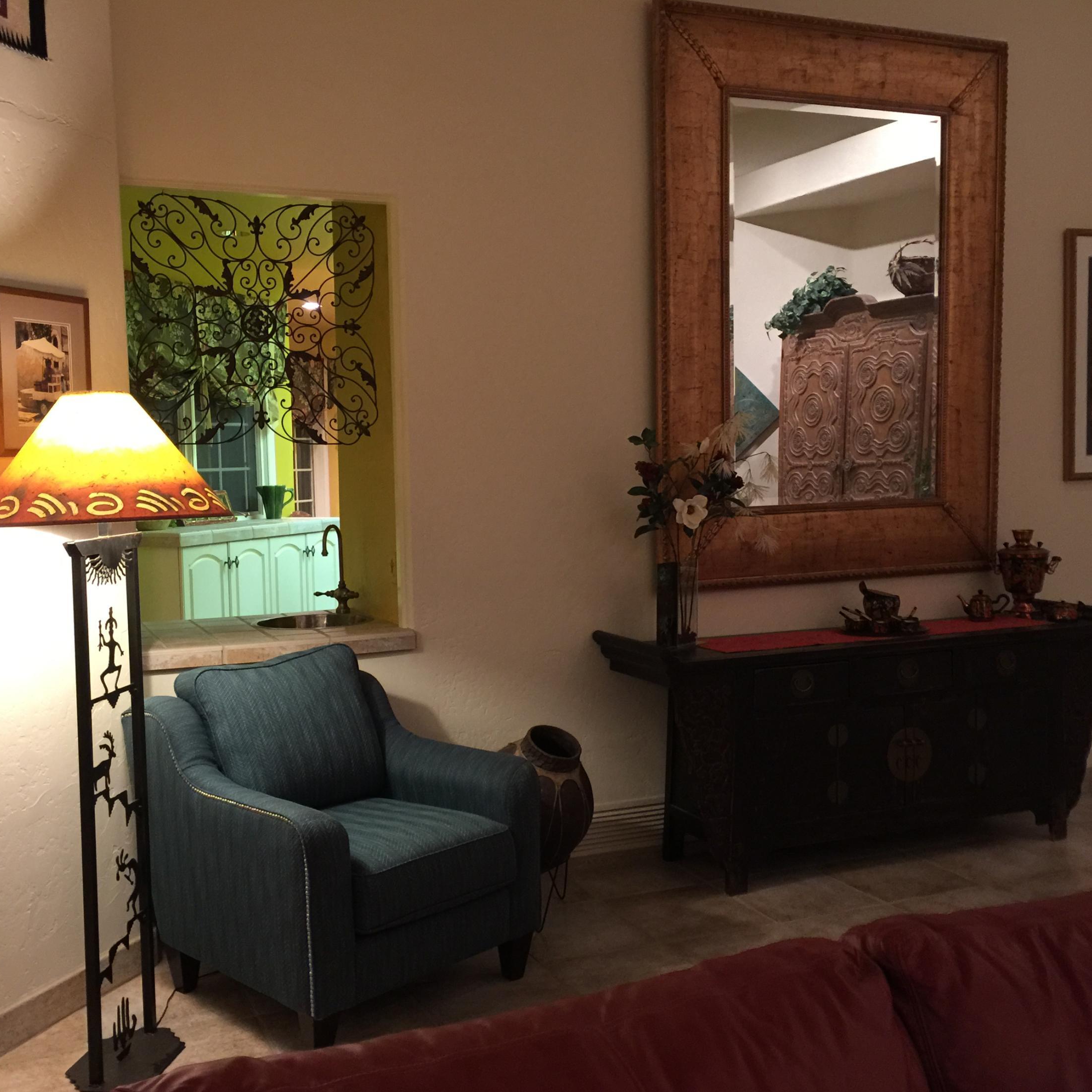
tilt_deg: -4.6
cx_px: 479
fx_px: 1249
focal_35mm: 35
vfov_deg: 47.2
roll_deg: +1.5
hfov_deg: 47.1
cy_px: 556
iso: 125
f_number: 2.2
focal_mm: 4.15
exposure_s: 1/10
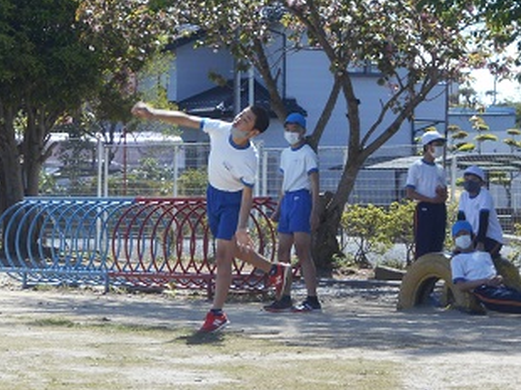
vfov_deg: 7.4
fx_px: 3008
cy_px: 147
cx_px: 207
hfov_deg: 9.9
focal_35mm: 200
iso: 80
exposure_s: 1/200
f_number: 6
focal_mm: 20.1
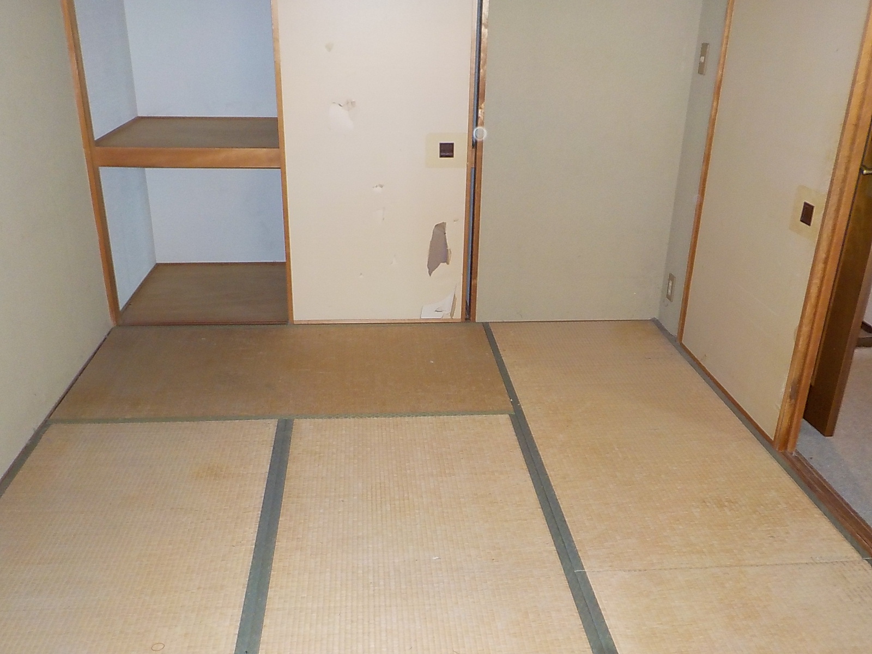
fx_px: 756
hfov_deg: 60.0
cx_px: 436
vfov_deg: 46.8
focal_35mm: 30
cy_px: 327
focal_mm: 4.1
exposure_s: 1/30
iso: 250
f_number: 3.3
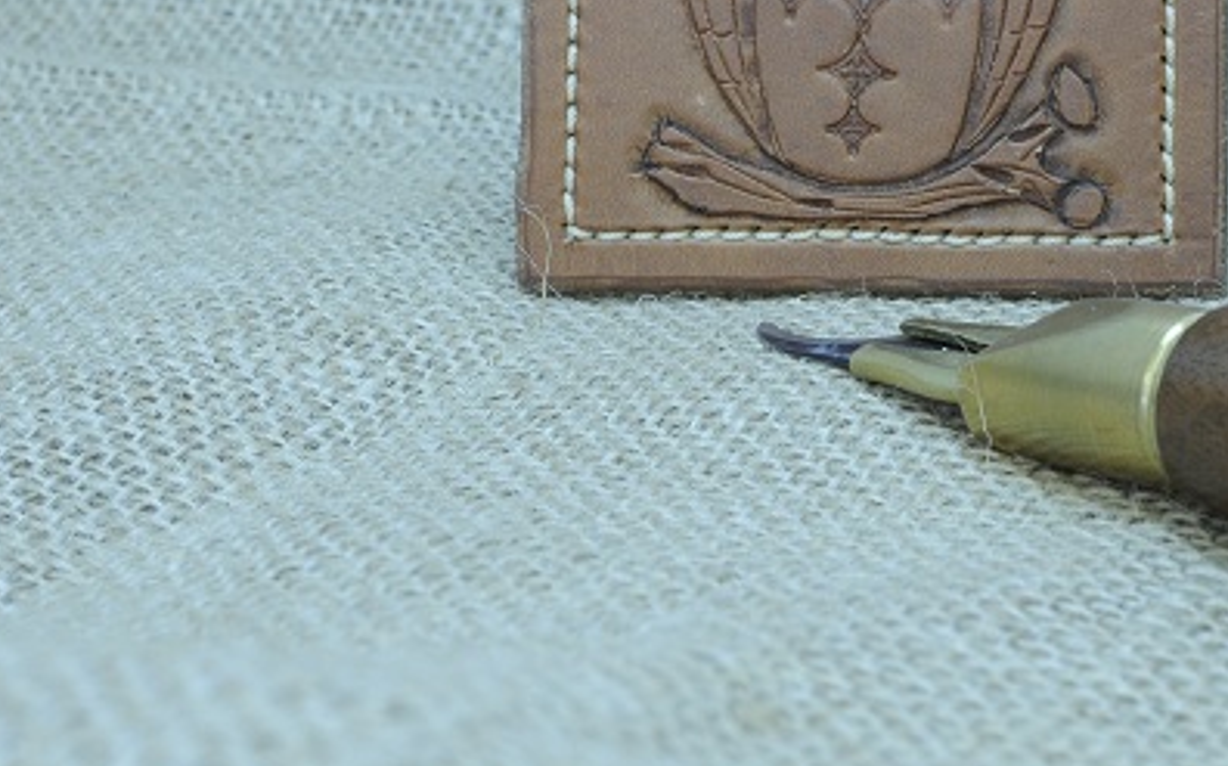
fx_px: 3613
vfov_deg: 12.0
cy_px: -5
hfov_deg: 19.1
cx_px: 949
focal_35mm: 108
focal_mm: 35
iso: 500
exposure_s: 1/10
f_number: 11
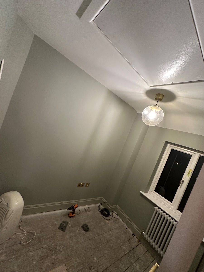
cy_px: 136
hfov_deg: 85.7
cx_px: 102
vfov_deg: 102.1
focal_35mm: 14
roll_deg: -22.6
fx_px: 110
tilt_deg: -1.0
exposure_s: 1/50
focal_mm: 2.22
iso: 320
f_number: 2.2
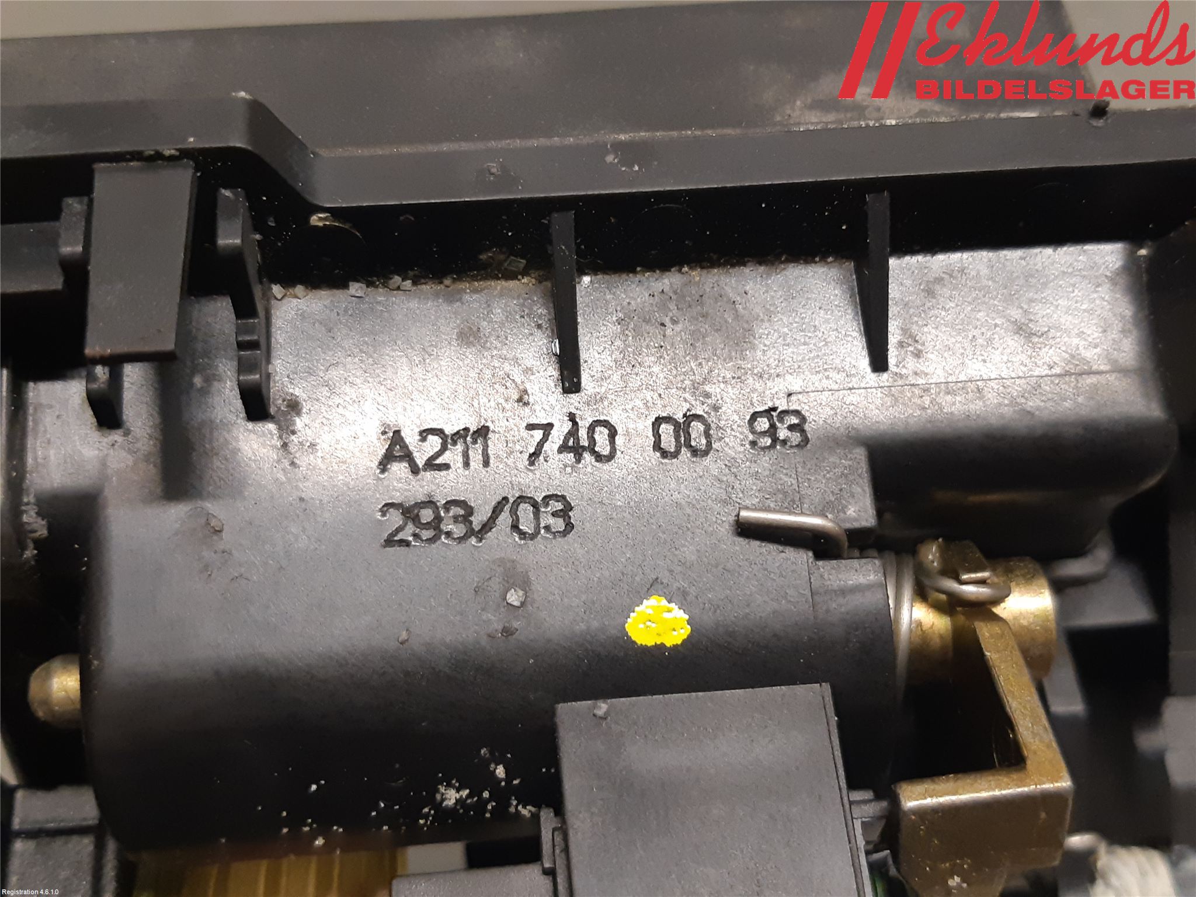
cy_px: 448
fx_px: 898
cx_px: 598
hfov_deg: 67.3
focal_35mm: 26
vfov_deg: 53.1
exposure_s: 1/50
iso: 200
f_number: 1.7
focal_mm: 3.93
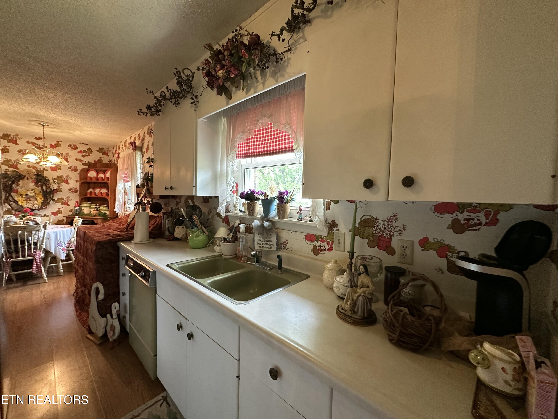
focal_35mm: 14
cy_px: 210
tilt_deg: -1.9
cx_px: 279
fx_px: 226
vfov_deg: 85.7
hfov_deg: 102.1
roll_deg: -1.9
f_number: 2.2
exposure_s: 1/60
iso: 320
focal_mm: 2.22
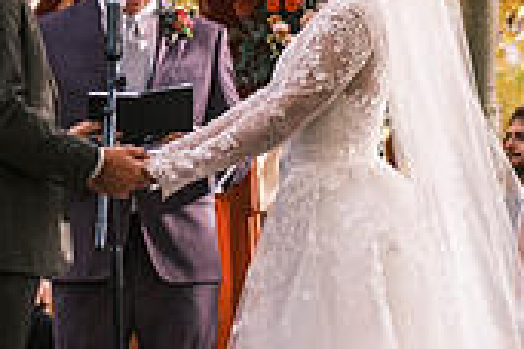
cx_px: 77
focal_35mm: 263
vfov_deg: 5.2
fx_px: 3828
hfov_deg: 7.8
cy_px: 133
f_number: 3.6
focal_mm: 50
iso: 400
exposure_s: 1/500
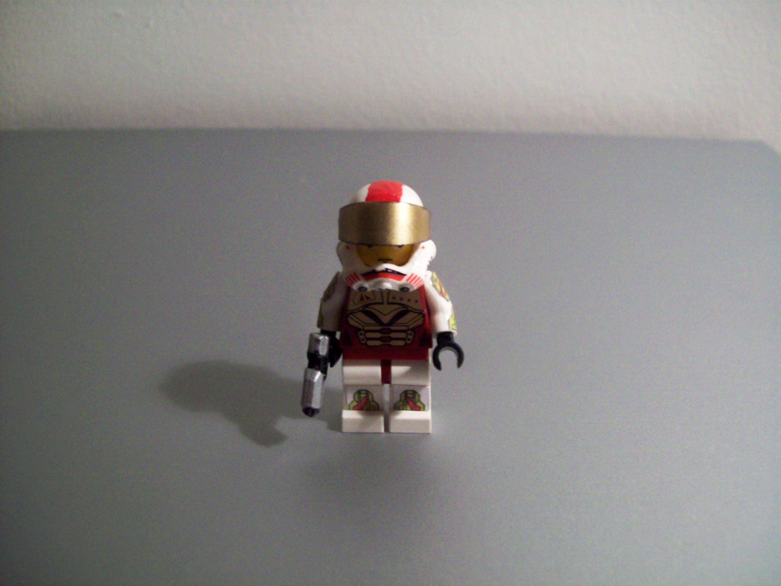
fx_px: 812
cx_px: 390
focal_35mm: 36
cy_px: 293
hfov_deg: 51.4
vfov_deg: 39.7
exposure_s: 1/8
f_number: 2.7
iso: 200
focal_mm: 6
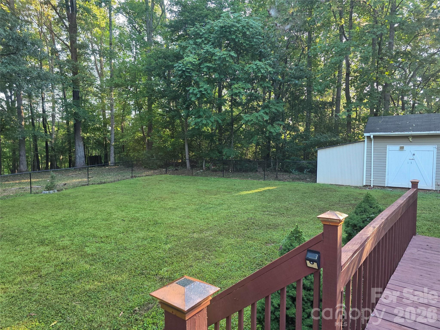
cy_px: 165
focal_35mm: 23
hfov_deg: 73.9
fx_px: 292
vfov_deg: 58.9
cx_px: 220
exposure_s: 1/180
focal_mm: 6.3
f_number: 1.7
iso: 200
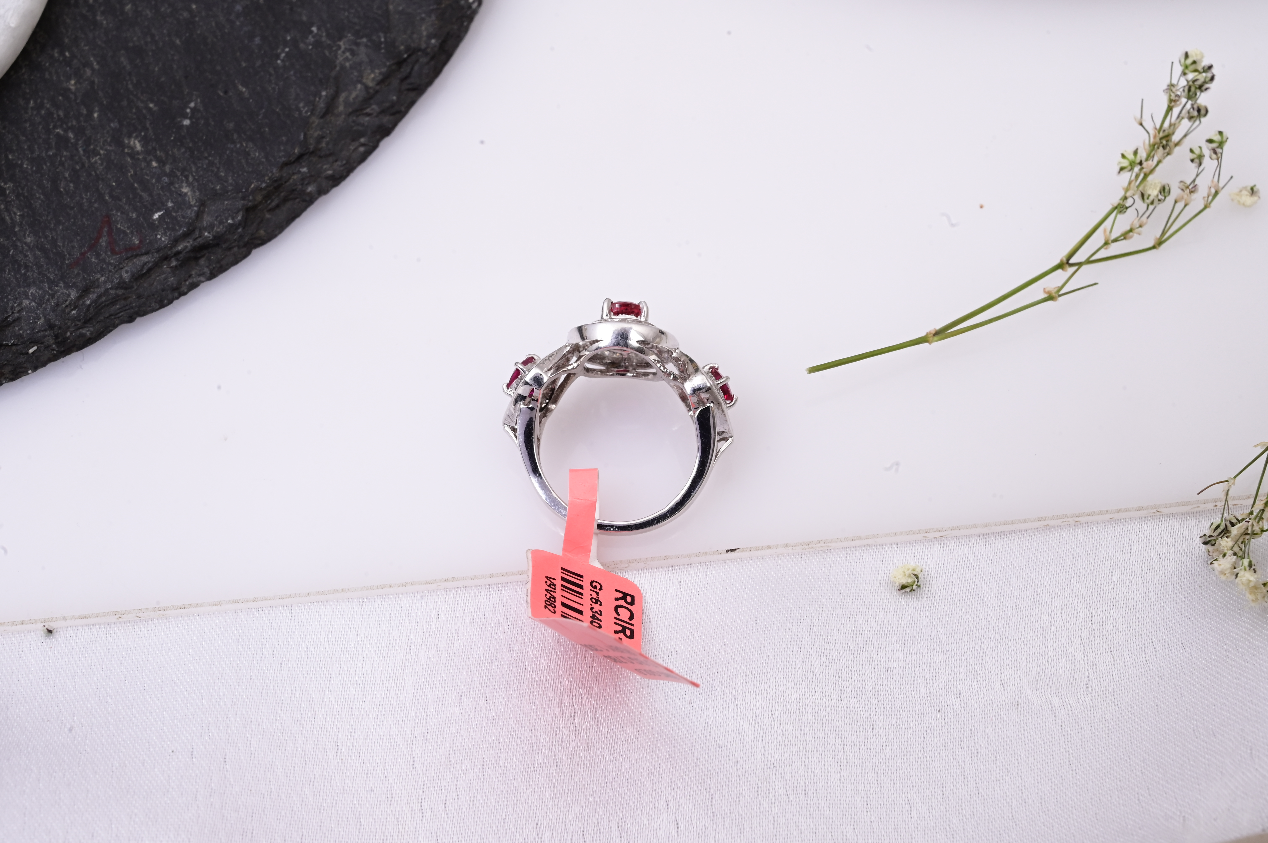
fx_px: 2464
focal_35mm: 70
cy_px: 422
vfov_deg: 19.4
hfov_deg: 28.9
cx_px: 634
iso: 640
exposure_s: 1/80
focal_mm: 70
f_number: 20
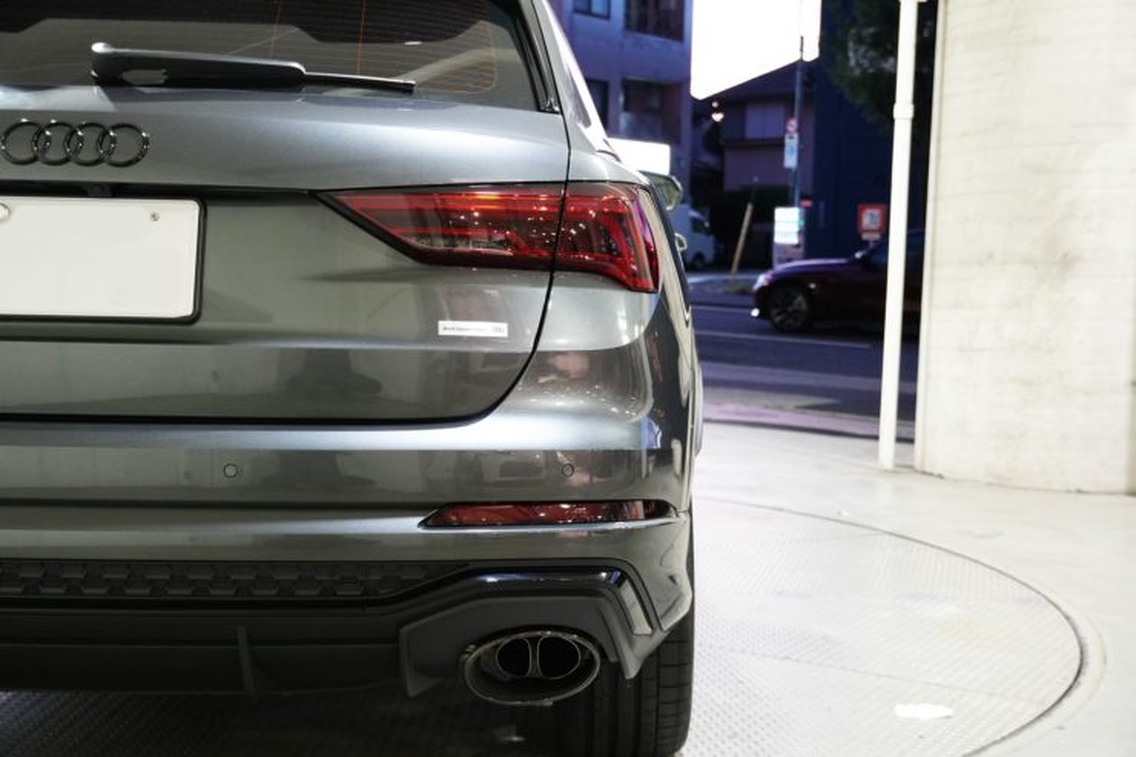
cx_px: 568
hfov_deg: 40.0
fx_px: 1562
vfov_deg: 27.2
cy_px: 378
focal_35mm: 50
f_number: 4.5
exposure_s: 1/60
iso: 2000
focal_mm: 33
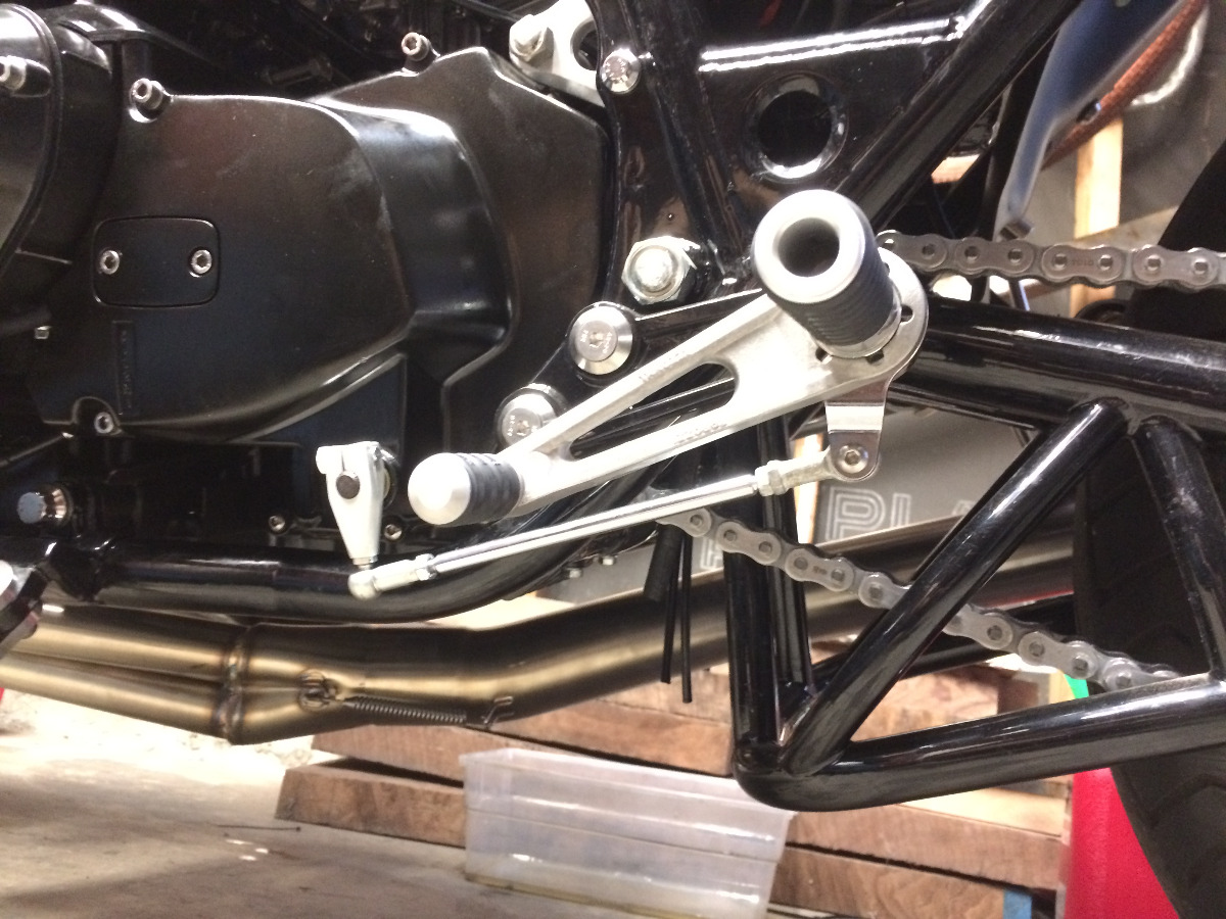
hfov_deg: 61.7
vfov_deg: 48.2
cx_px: 613
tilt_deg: +13.1
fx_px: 1027
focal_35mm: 29
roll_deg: -7.9
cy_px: 460
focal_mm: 4.15
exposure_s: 1/15
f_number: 2.2
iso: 500
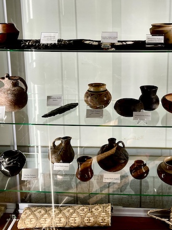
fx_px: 305
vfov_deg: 40.6
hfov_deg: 31.1
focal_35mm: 46
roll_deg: +0.6
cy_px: 71
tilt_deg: -11.4
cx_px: 122
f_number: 1.6
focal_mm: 5.1
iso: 50
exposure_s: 1/120
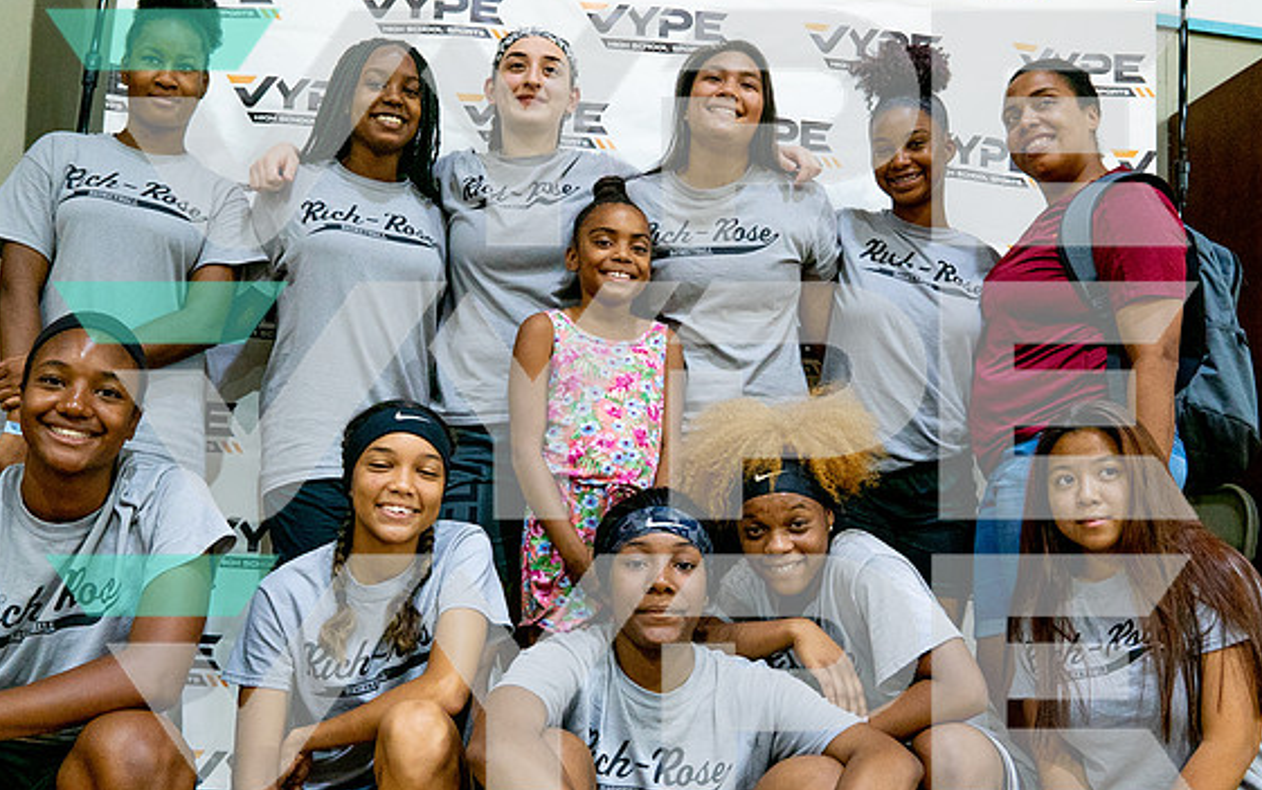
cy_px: 466
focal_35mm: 33
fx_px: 1135
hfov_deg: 58.1
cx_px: 621
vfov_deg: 38.2
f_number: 4
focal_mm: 24
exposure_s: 1/125
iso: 2500
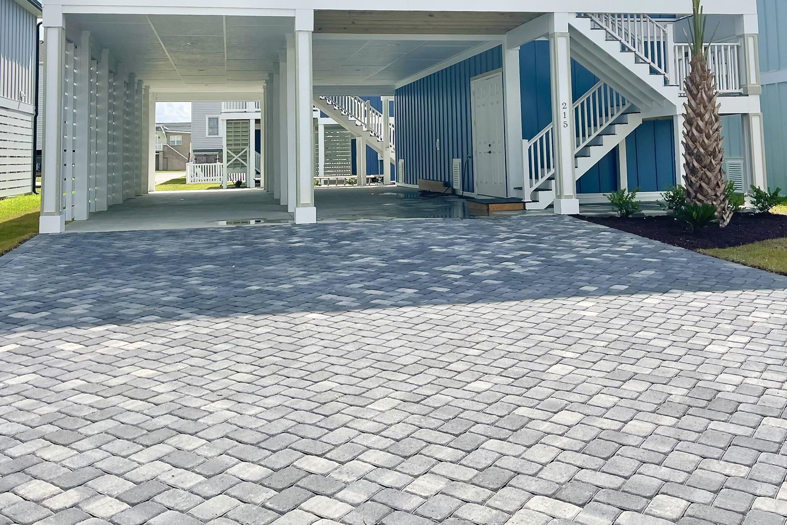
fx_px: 809
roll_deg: +0.8
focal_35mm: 37
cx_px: 387
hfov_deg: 51.9
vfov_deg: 34.6
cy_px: 87
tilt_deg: +4.4
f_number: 1.6
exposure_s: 1/5376
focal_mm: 5.1
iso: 32
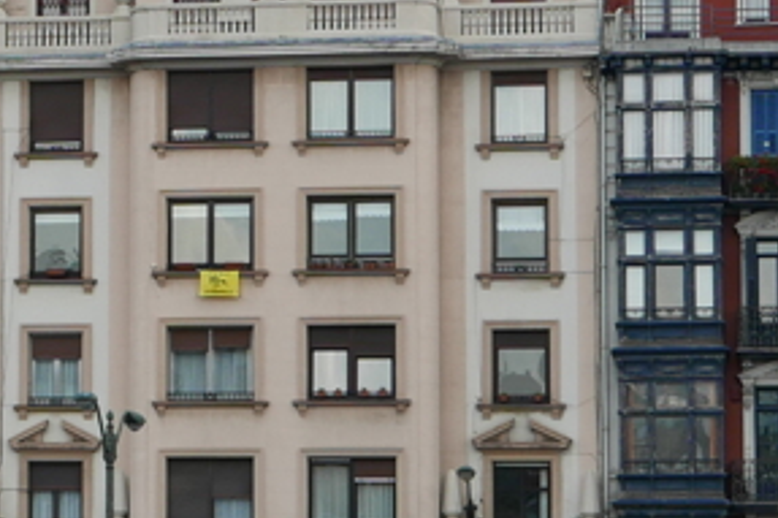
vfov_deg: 6.6
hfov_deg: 9.4
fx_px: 4514
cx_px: -552
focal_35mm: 209
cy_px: 309
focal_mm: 22.7
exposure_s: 1/320
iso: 200
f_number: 5.6
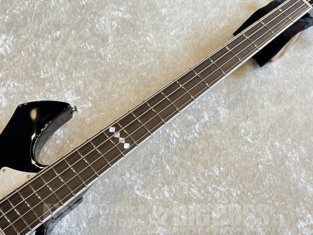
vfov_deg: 28.0
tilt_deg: -61.2
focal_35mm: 52
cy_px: 118
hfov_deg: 36.8
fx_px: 470
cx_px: 156
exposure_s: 1/60
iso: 80
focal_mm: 5.96
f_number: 1.6
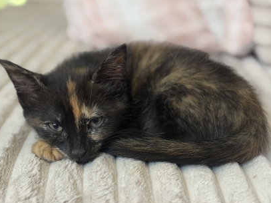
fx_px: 462
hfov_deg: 32.7
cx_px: 136
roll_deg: -3.0
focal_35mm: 59
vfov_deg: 24.8
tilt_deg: -17.8
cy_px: 102
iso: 200
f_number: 1.78
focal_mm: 6.76
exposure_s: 1/60
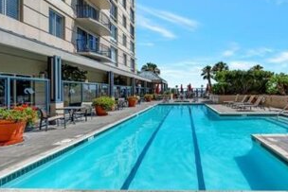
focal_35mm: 20
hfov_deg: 82.0
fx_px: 160
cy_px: 93
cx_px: 184
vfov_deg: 62.0
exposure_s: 1/1250
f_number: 5.6
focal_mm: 10
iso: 100
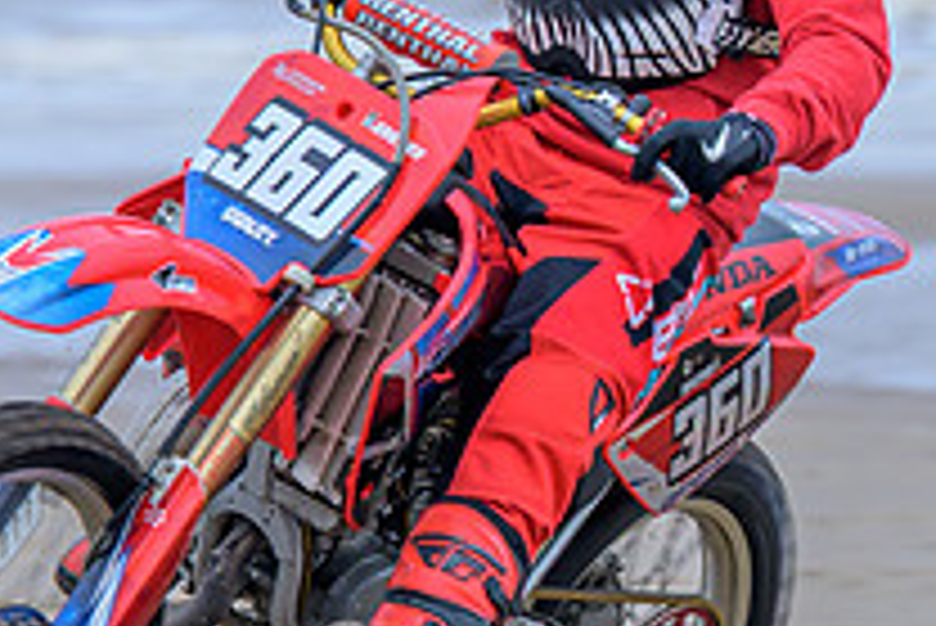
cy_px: 263
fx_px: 14231
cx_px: 160
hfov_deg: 3.8
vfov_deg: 2.5
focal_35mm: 547
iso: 250
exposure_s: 1/320
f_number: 4
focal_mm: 115
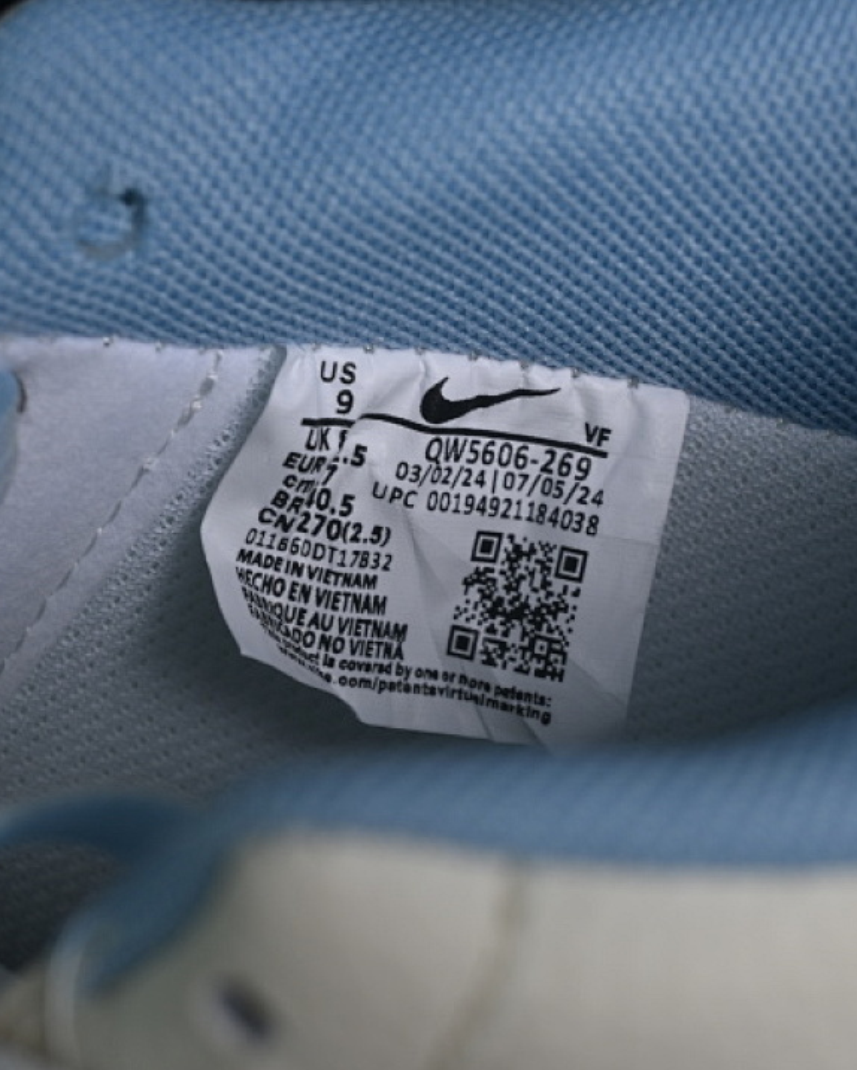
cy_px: 536
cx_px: 454
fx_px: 3359
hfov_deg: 14.5
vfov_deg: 18.1
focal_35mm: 106
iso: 160
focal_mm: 50
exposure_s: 1/100
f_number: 7.1
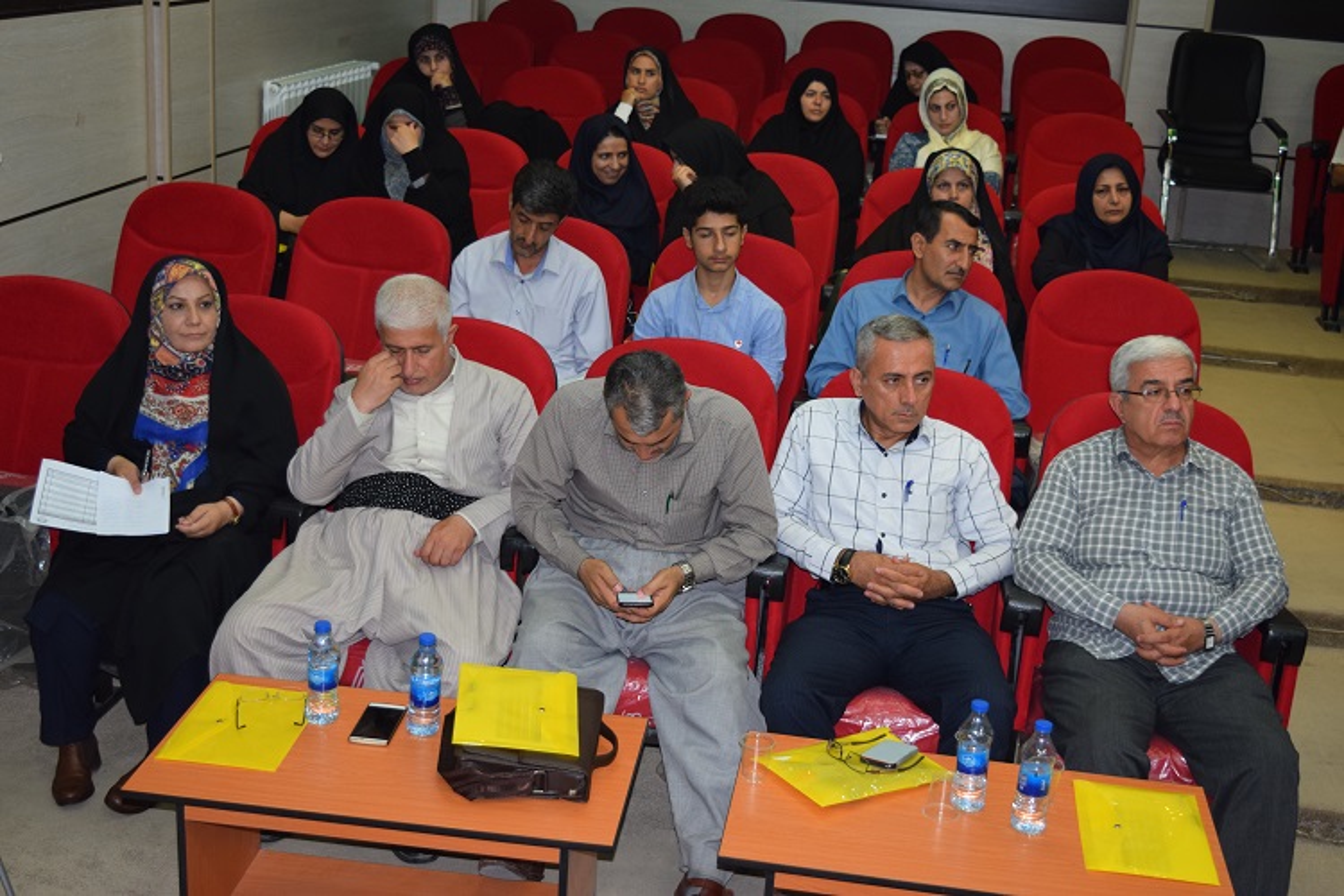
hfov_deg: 42.3
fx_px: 1736
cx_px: 672
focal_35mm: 46
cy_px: 448
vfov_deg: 28.9
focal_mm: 31
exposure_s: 1/80
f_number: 4.2
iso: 800
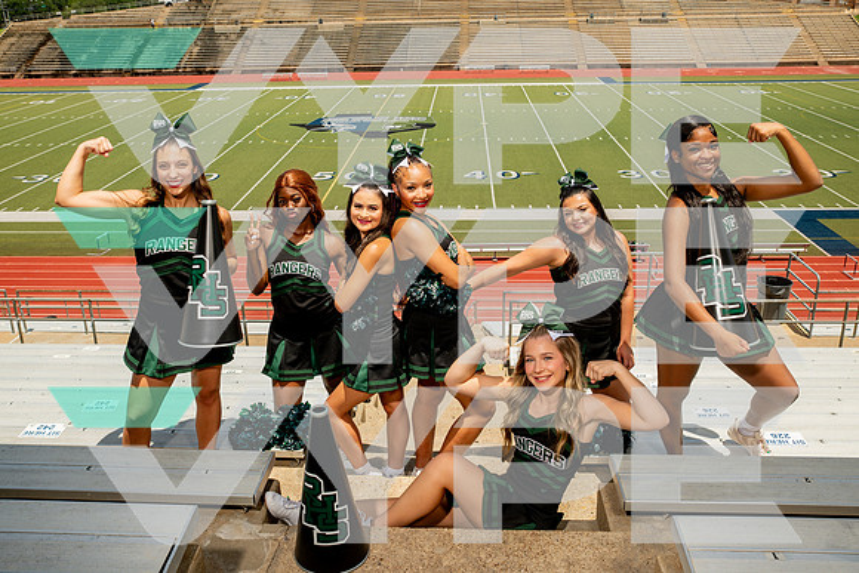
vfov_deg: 37.5
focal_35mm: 35
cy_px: 272
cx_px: 415
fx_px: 844
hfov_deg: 53.9
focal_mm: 32
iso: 100
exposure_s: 1/400
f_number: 7.1
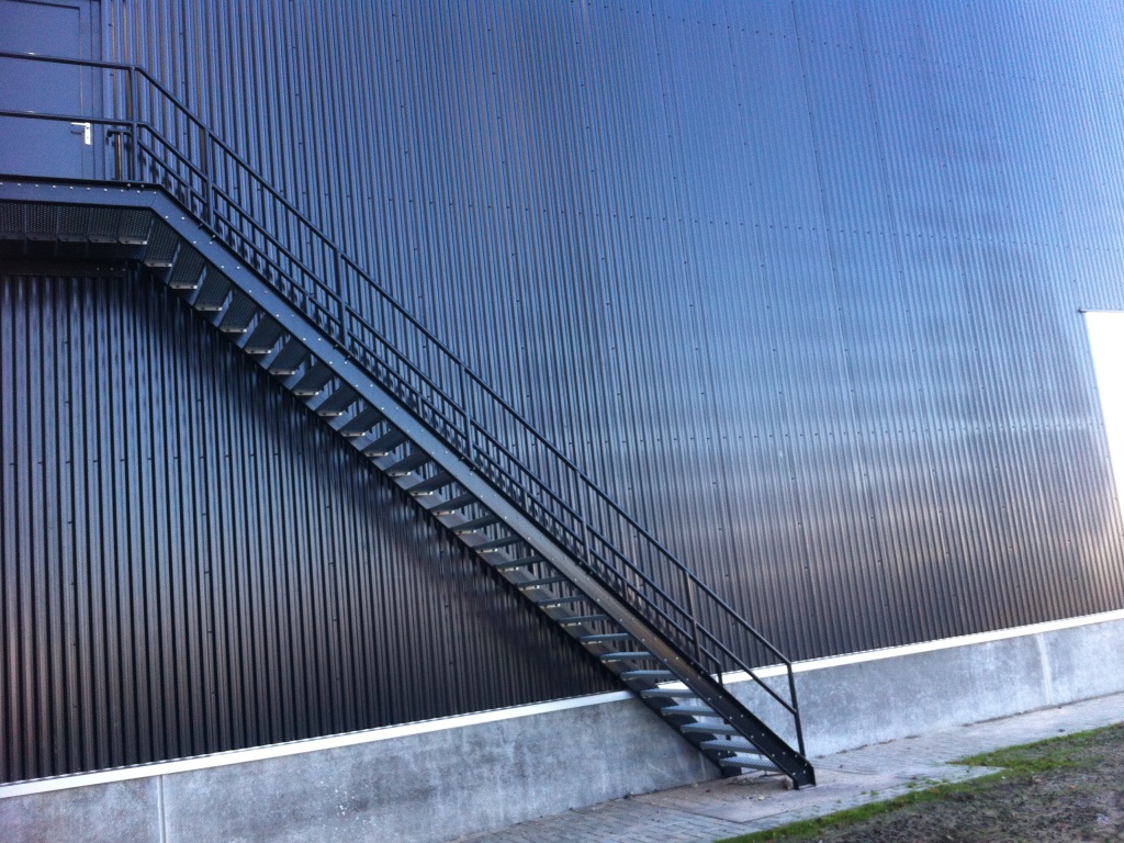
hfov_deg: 52.6
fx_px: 1136
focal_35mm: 35
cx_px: 562
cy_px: 422
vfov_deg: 40.7
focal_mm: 3.85
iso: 125
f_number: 2.8
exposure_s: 1/120
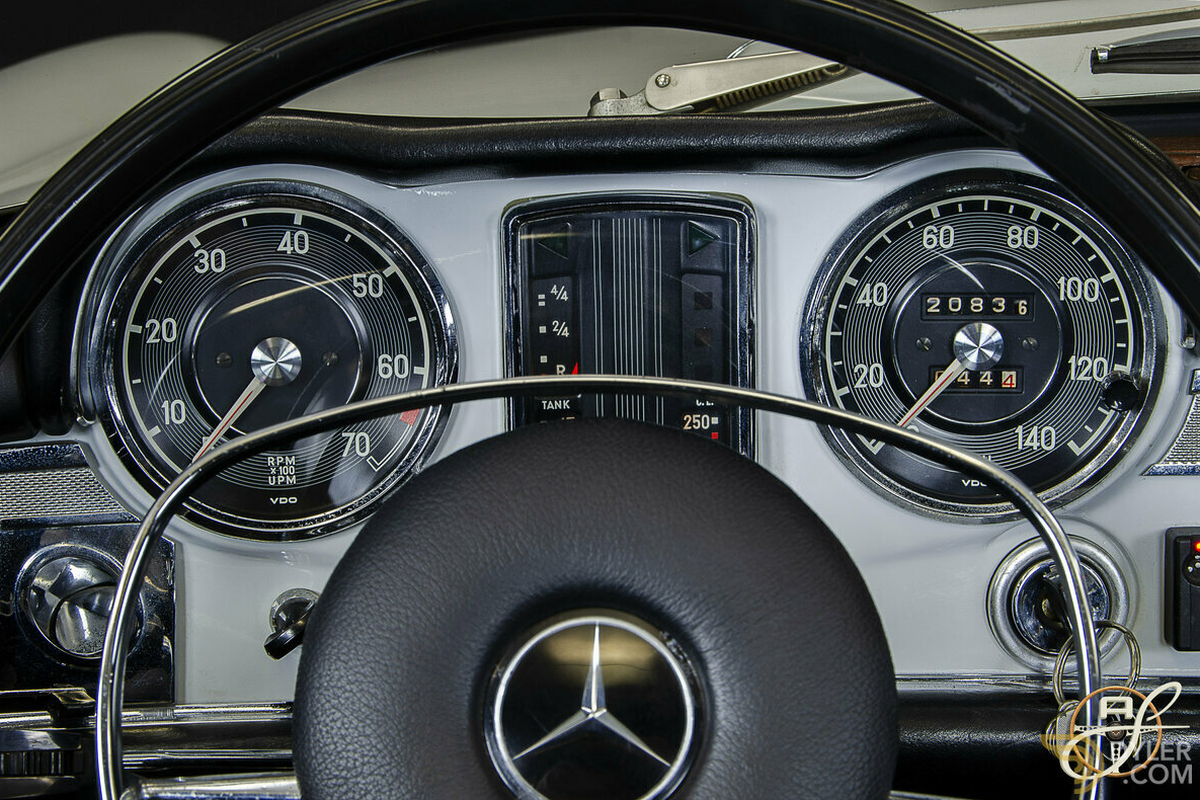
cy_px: 402
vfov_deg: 15.0
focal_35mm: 91
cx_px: 594
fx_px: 3033
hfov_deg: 22.4
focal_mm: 60
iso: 200
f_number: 14
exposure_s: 1/1.67
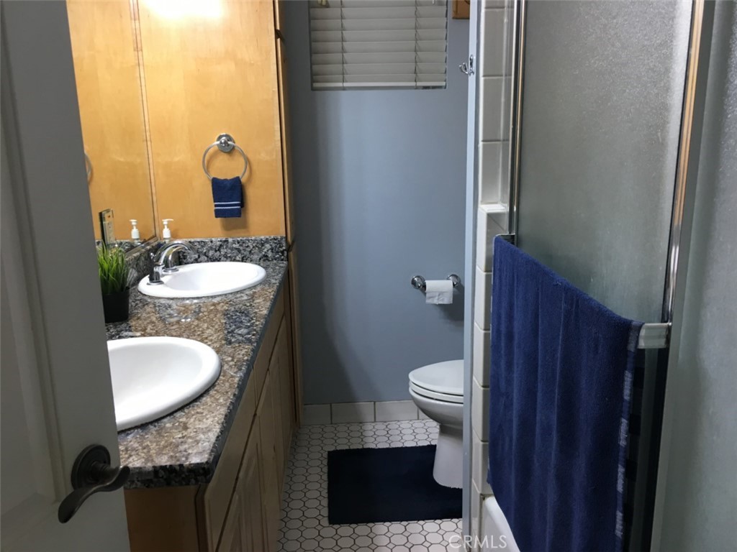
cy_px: 276
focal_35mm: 29
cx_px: 368
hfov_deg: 61.7
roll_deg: +1.2
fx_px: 617
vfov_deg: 48.2
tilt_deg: -12.1
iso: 80
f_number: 2.2
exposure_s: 1/30
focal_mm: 4.15
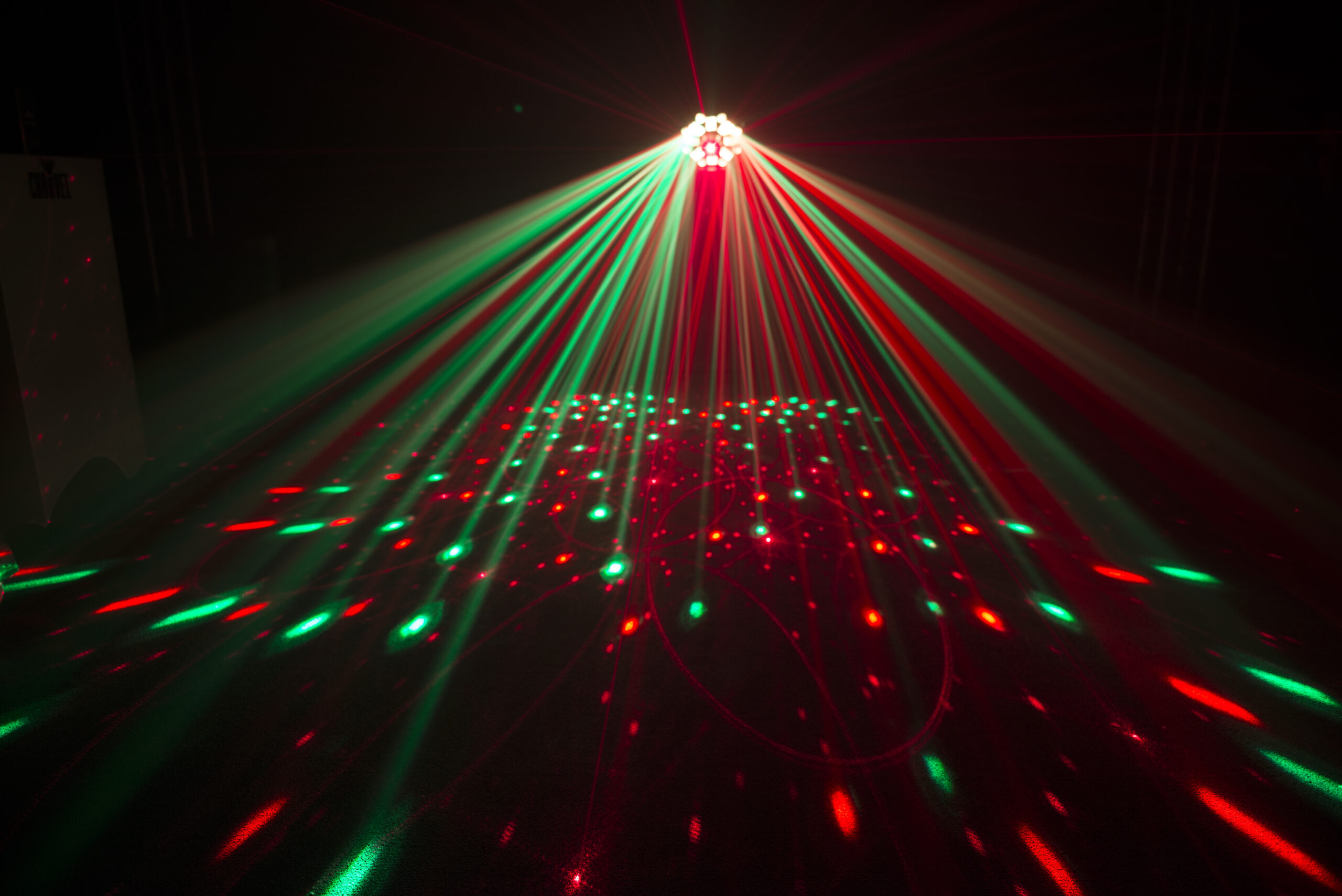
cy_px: 448
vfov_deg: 53.2
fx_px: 895
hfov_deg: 73.7
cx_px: 671
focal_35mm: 24
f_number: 2.8
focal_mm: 24
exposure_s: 2
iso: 320
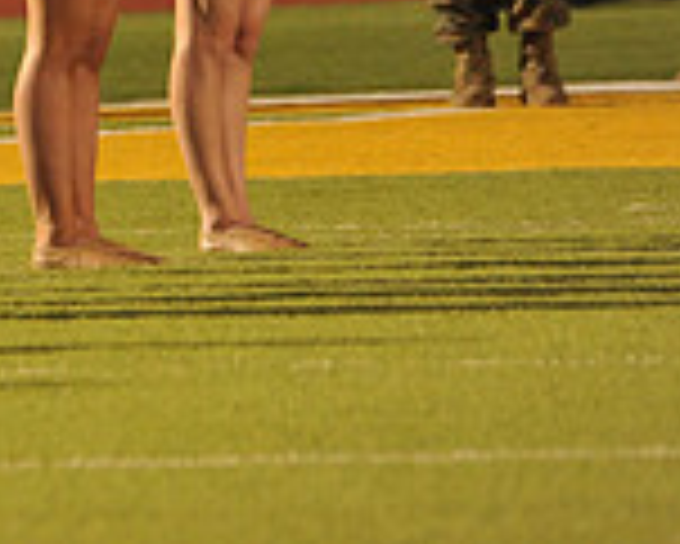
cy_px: -319
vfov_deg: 1.2
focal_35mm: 1263
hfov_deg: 1.5
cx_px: -513
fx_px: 25435
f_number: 6
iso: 4000
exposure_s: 1/160
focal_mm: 350
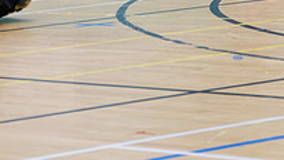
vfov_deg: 4.4
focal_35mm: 274
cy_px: -82
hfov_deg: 7.8
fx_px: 2064
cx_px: -83
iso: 640
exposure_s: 1/100
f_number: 4
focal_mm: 62
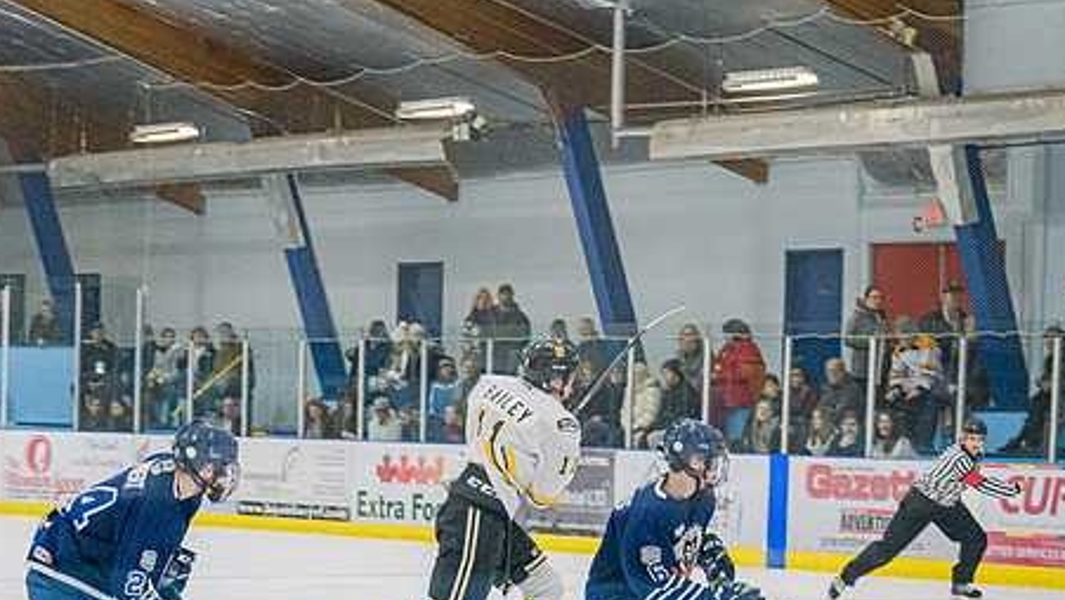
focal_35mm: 139
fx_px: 3926
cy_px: 649
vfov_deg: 8.7
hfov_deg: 15.4
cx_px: 454
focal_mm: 62
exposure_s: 1/500
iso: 3200
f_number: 5.6
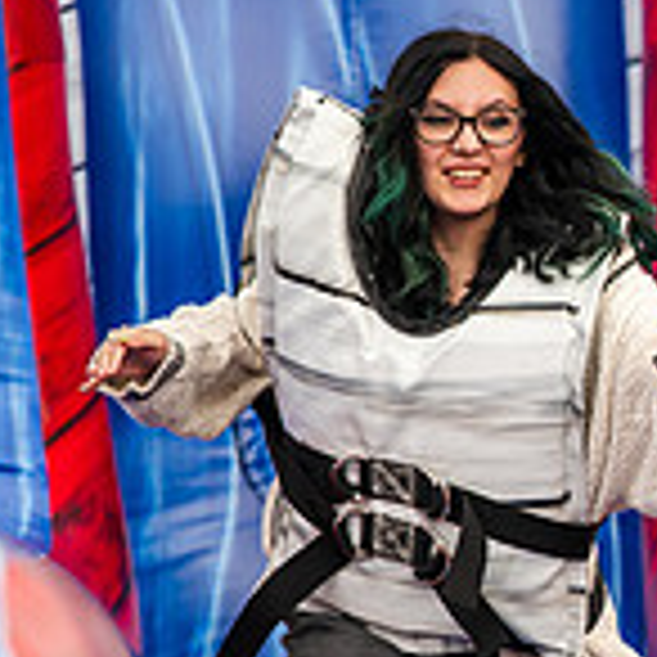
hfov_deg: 2.9
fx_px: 13034
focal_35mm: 607
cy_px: 520
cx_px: 1022
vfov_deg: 2.9
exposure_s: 1/800
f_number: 3.5
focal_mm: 180
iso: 125
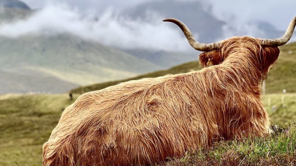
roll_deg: -1.0
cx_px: 172
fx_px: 895
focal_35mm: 114
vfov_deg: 10.6
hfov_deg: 18.8
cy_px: 86
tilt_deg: +2.0
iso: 32
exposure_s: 1/336
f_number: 2.8
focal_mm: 9
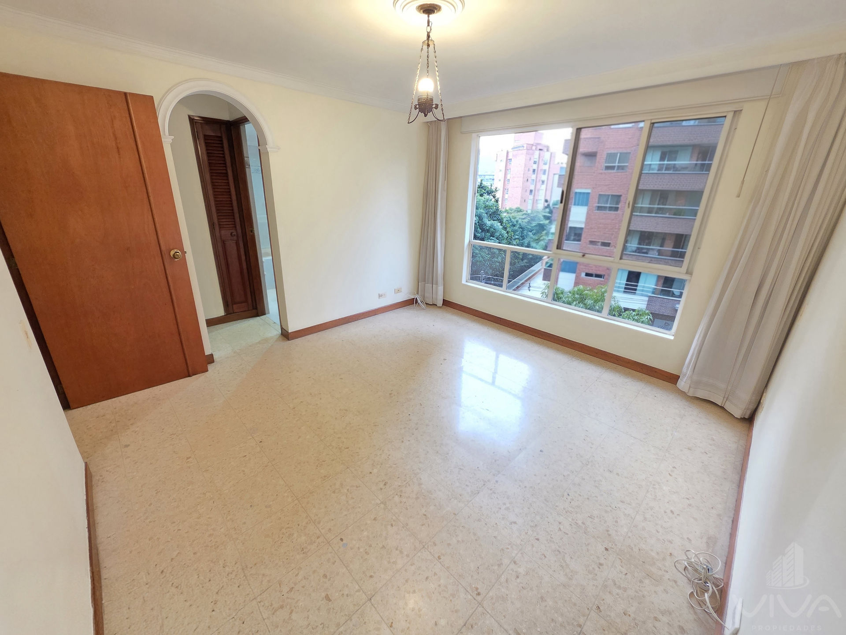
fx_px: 318
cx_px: 423
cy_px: 318
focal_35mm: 13
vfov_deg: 89.9
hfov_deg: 106.2
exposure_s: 1/60.2
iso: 640
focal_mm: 2.2
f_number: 1.9
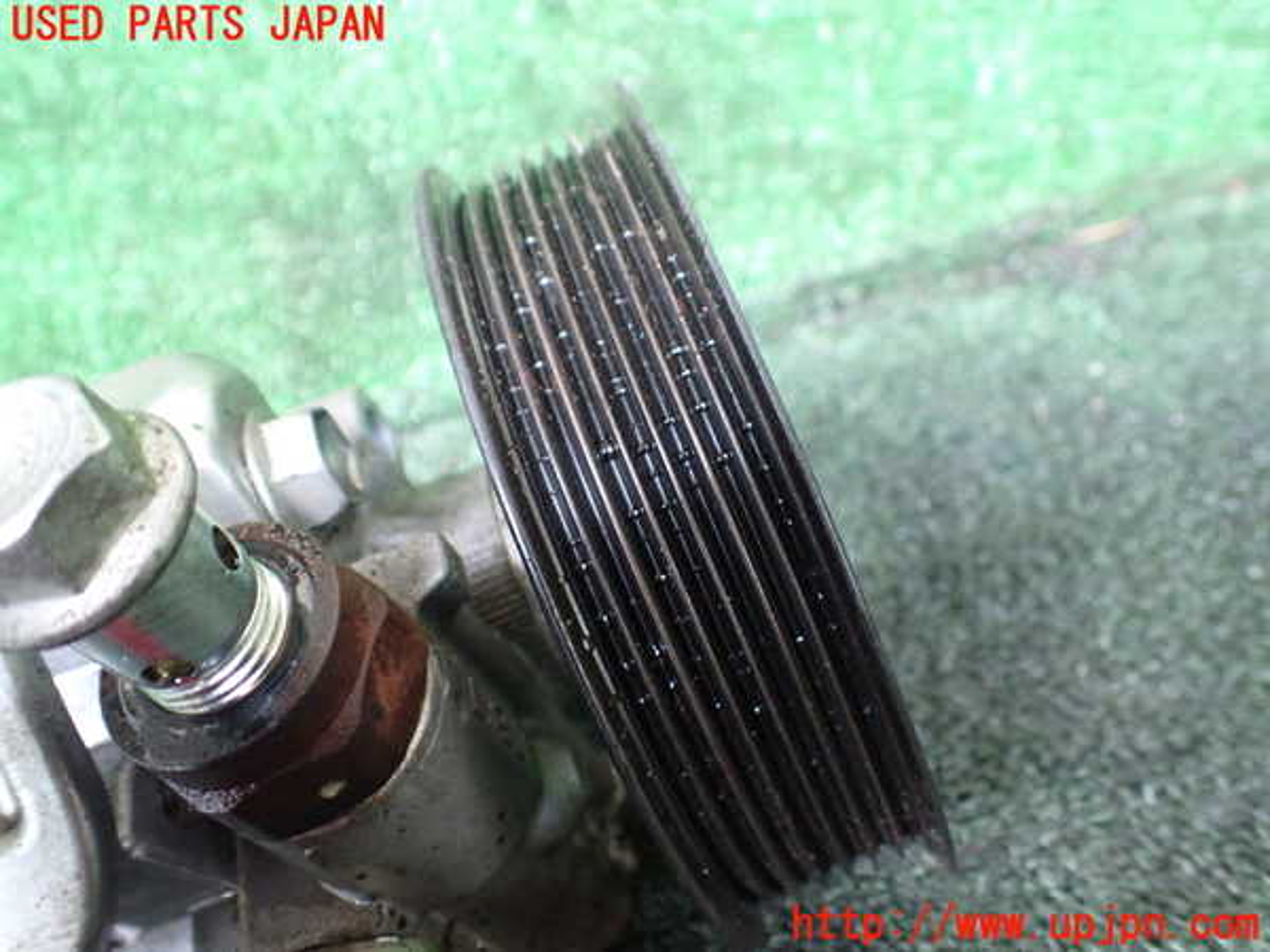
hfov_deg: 60.0
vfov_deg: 46.8
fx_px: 1101
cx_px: 635
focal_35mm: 30
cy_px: 476
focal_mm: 5.4
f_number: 2.3
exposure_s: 1/40
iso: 800
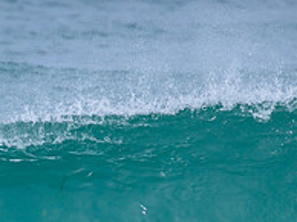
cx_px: -8
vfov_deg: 0.6
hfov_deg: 0.9
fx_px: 19744
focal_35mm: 2304
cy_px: 290
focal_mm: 800
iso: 900
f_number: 11
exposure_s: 1/2000
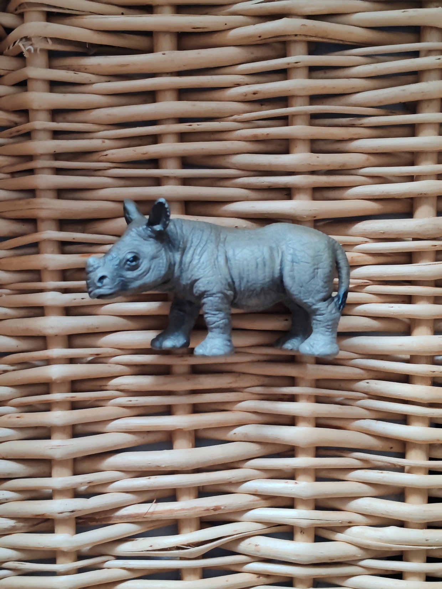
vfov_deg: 35.5
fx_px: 919
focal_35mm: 54
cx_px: 221
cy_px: 294
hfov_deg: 27.0
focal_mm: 6.12
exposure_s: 1/100
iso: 800
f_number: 1.9
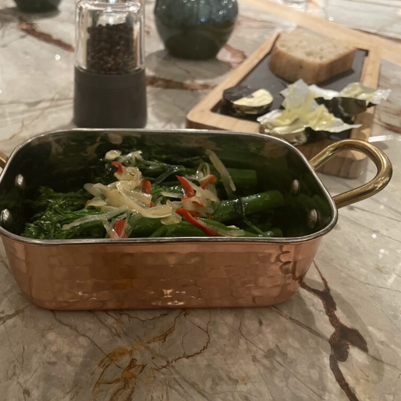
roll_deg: -2.7
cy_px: 201
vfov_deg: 52.5
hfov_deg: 52.0
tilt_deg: -35.4
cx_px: 153
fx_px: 406
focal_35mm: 31
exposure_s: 1/29
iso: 640
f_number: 1.6
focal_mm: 4.2
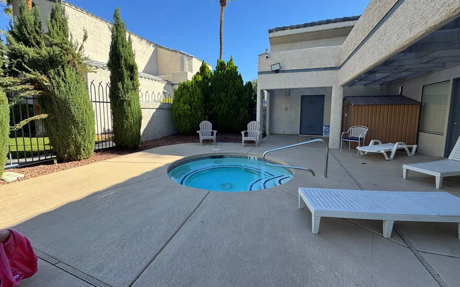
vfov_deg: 74.6
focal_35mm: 15
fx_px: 188
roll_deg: +1.3
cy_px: 130
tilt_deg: -6.8
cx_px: 229
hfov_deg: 101.5
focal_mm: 2.22
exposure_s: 1/416
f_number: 2.2
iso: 40
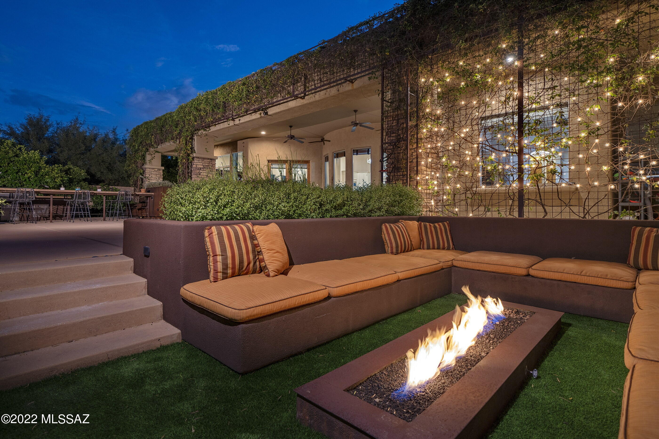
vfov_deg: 70.4
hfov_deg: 93.3
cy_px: 220
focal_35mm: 17
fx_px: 311
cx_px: 330
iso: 200
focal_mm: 17
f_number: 4
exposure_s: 1/3
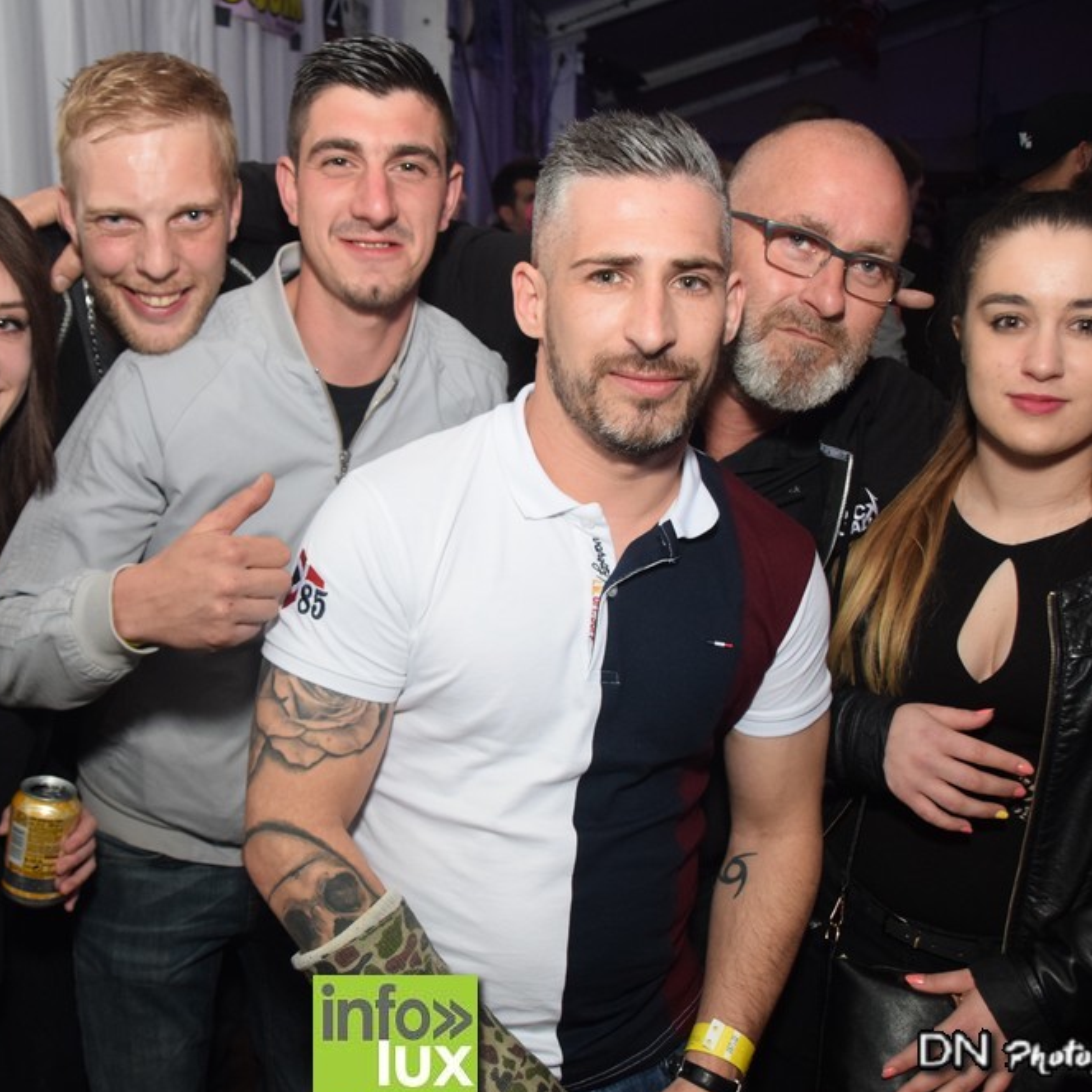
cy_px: 553
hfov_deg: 46.7
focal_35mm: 35
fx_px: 1249
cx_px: 396
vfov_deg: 47.2
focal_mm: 18
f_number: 3.5
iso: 1600
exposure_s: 1/60
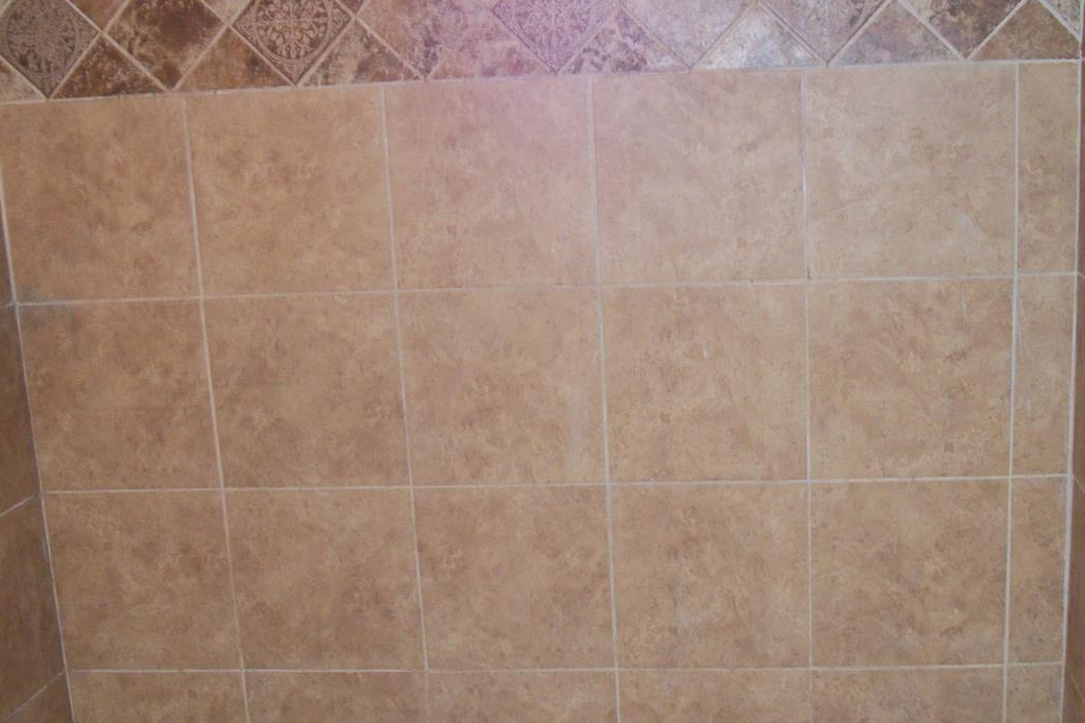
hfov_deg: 41.0
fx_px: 1446
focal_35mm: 48
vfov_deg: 27.9
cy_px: 495
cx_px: 621
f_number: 2.9
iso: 160
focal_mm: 5.7
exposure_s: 1/30
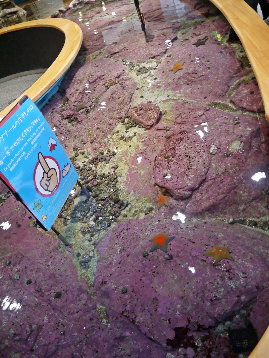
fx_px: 290
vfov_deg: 63.4
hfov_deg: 49.7
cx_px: 134
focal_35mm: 28
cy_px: 179
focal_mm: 14
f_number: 3.5
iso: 640
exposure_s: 1/60
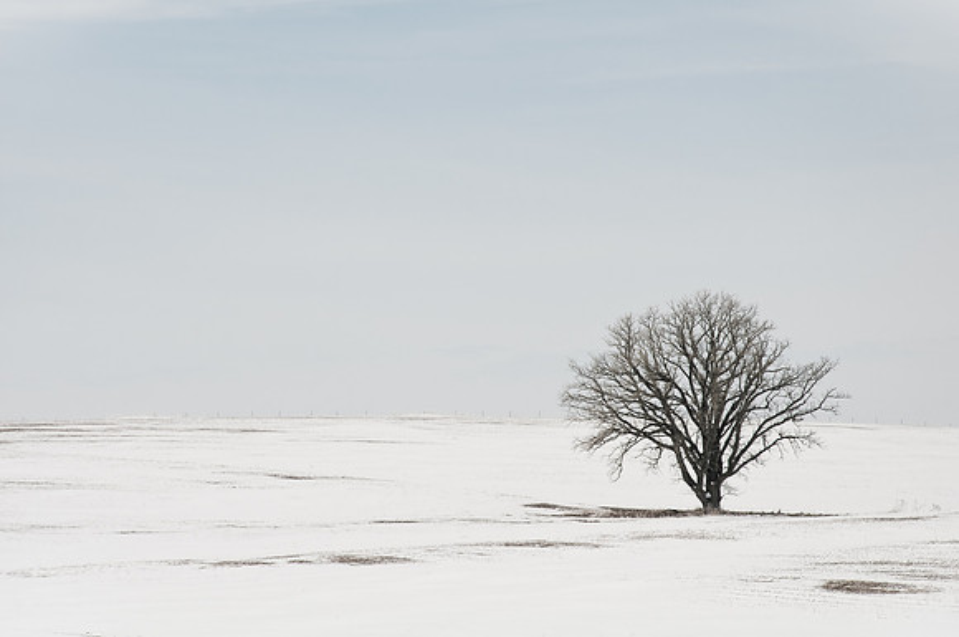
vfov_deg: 8.7
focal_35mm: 158
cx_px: 480
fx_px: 4190
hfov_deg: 13.1
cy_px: 318
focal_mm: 105
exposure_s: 1/350
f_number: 9.5
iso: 200
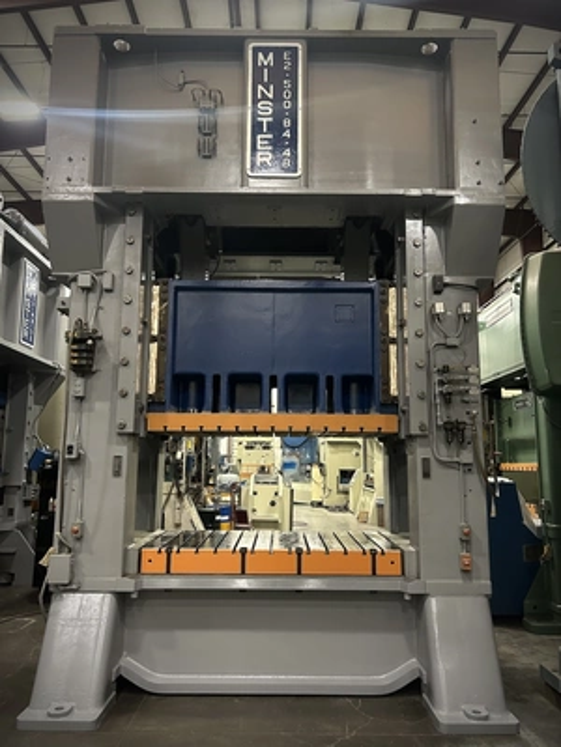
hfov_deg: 53.1
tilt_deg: +8.4
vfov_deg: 67.3
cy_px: 374
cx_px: 280
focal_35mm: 26
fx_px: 562
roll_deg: +0.2
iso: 500
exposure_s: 1/40
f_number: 1.5
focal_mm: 5.7
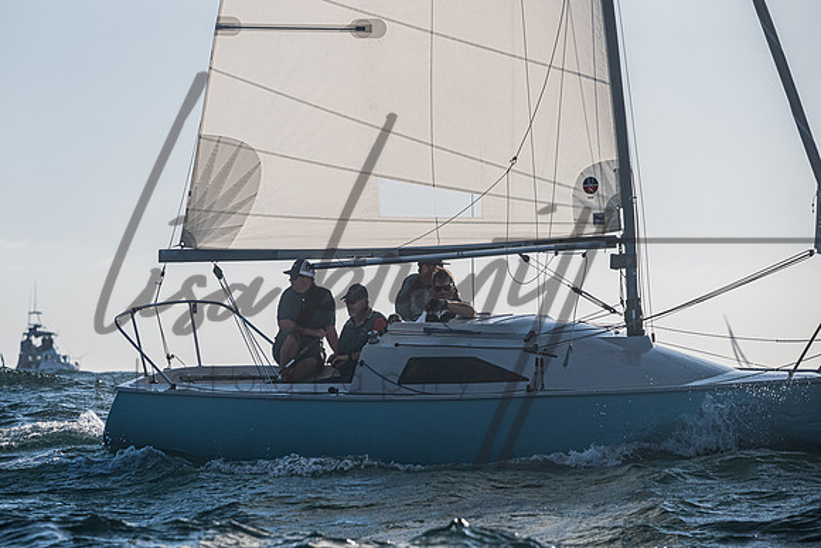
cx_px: 354
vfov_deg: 5.9
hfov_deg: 8.9
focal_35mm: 232
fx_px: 5281
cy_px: 241
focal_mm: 200
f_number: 6.3
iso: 400
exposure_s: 1/4000
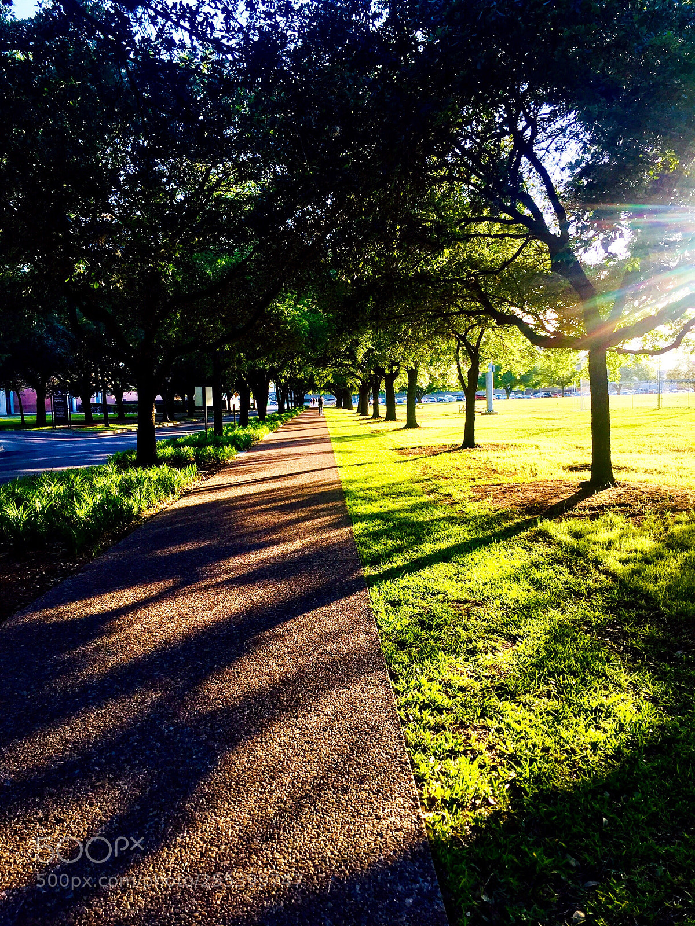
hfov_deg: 48.2
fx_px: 776
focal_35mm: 29
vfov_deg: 61.7
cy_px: 463
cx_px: 348
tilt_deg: -3.5
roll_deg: +2.0
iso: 32
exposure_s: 1/173
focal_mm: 4.15
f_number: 2.2
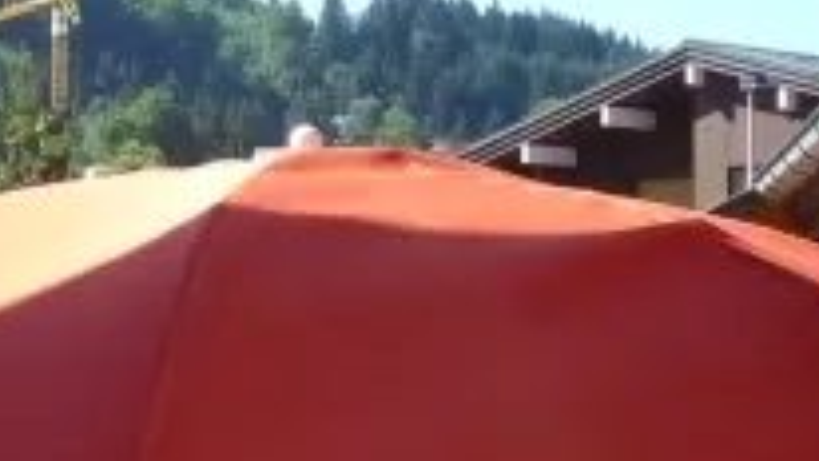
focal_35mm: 111
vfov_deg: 10.9
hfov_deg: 18.1
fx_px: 2411
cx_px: -219
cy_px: 215
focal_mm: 5.8
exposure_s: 1/400
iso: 400
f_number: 8
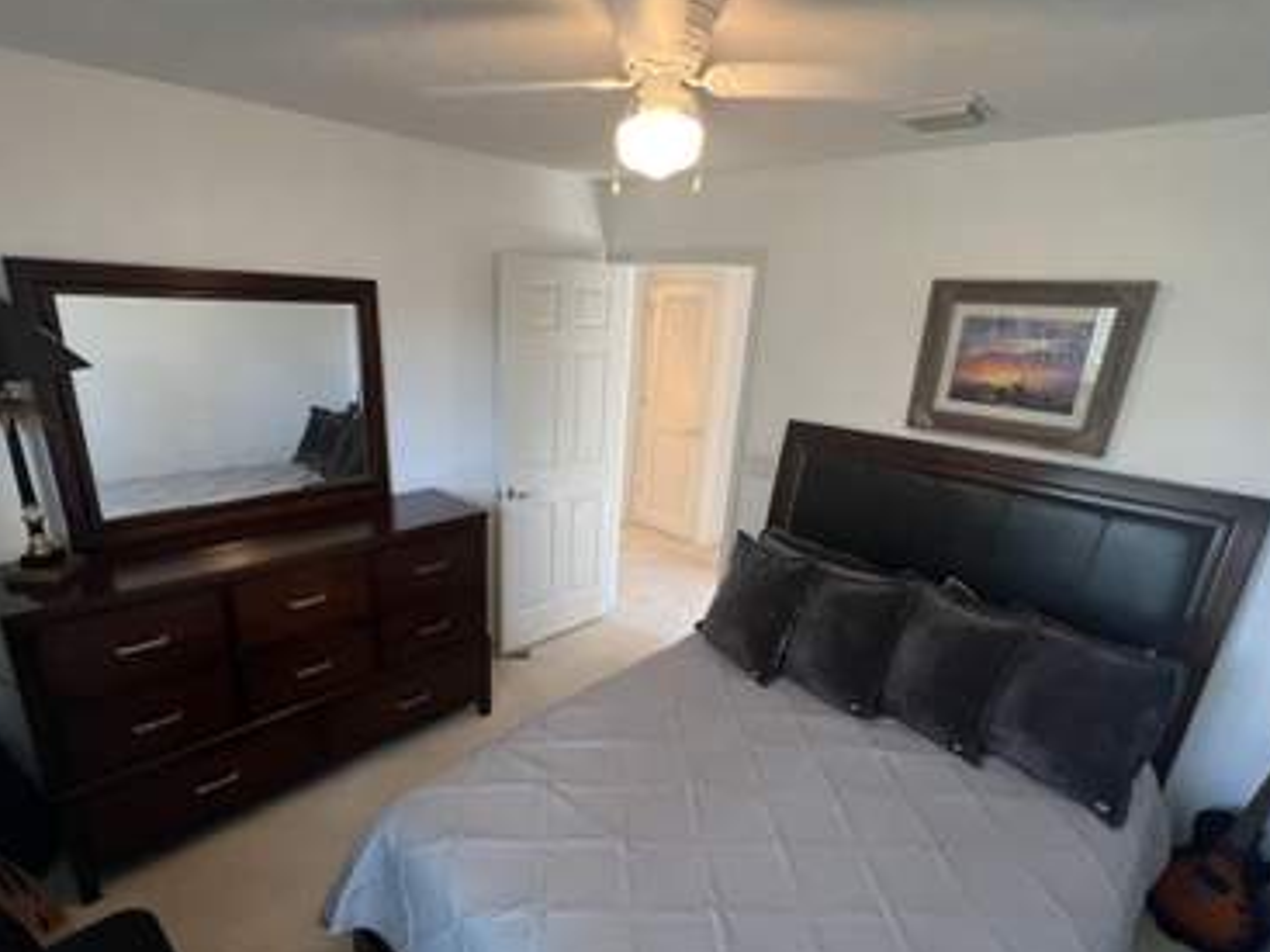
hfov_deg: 91.0
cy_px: 542
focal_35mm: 17
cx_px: 602
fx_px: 623
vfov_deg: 74.3
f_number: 1.8
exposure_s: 1/60
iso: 200
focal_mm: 1.57
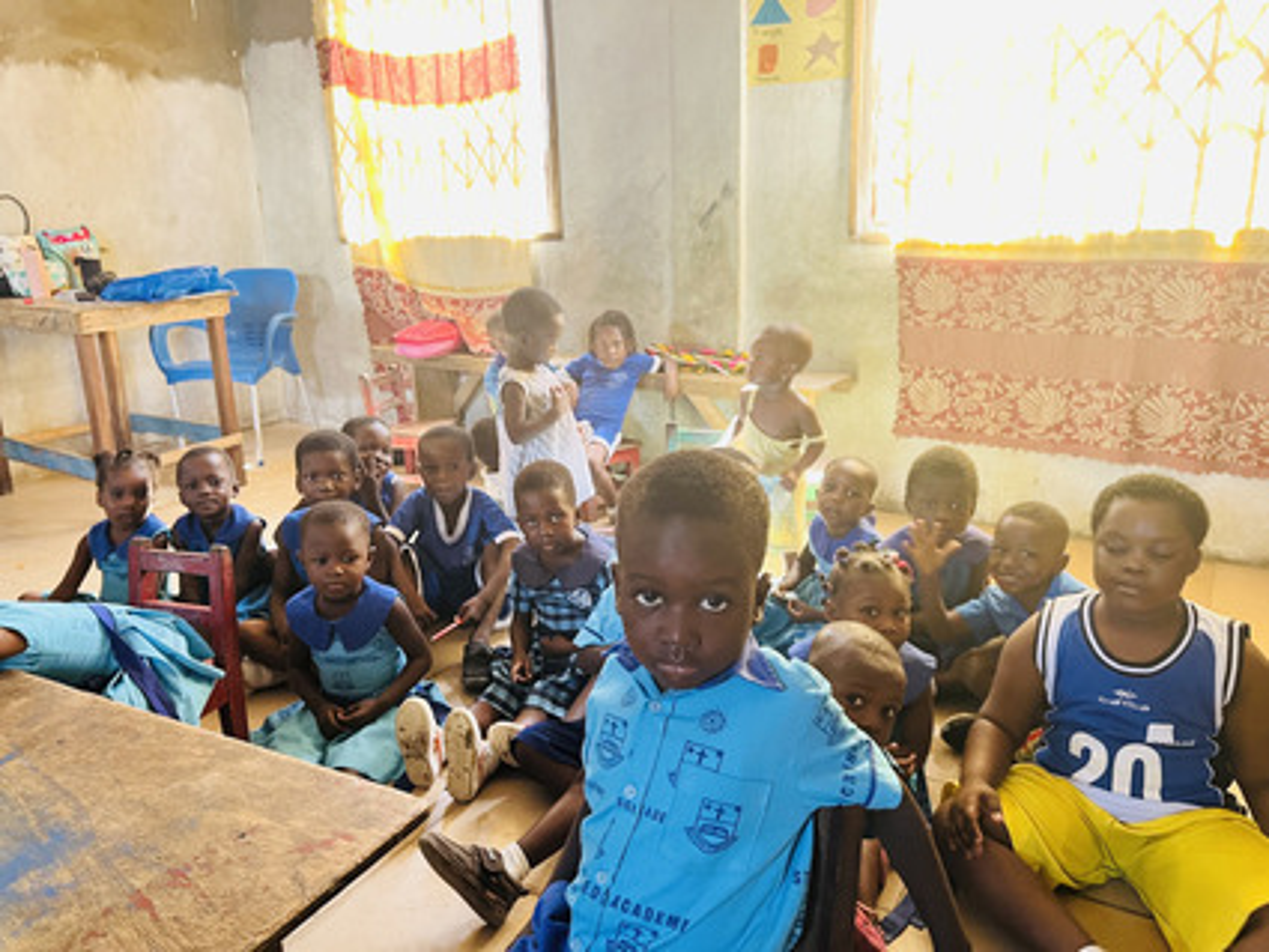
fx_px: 953
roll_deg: +1.3
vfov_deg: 53.1
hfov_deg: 67.3
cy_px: 476
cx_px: 634
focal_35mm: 26
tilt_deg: -15.8
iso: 200
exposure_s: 1/60
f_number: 1.5
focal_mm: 5.7
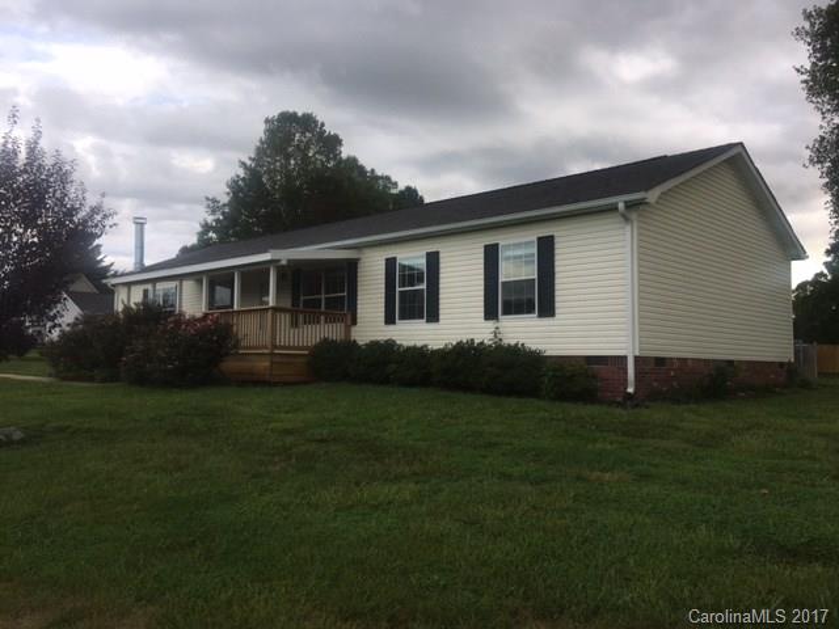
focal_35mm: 29
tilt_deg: +4.3
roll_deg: -0.5
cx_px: 420
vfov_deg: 48.2
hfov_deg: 61.7
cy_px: 314
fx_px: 703
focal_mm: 4.15
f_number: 2.2
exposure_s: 1/224
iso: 25
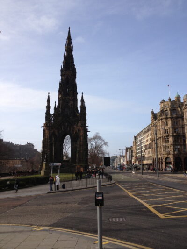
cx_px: 94
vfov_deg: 52.6
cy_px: 124
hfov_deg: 40.7
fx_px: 252
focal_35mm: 35
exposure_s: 1/1126
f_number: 2.4
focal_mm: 4.28
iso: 50
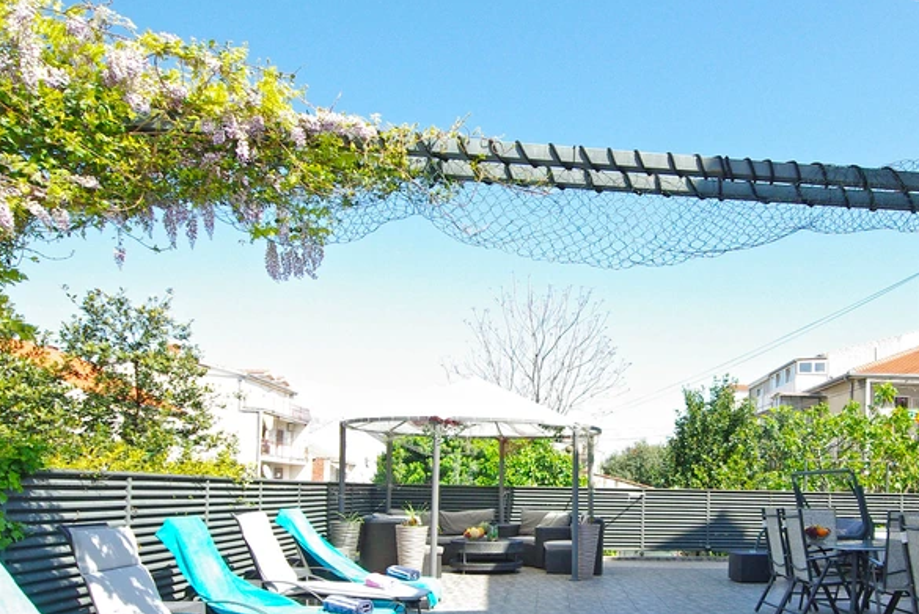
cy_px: 497
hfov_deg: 65.1
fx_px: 715
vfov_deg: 44.1
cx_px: 528
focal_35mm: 28
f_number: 8
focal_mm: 11
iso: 400
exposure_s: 1/350
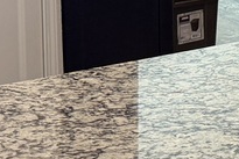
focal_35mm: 175
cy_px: -190
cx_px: 583
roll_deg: -0.6
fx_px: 1163
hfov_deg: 10.1
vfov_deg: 7.5
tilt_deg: -5.6
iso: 100
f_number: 1.78
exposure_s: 1/60
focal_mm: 6.76
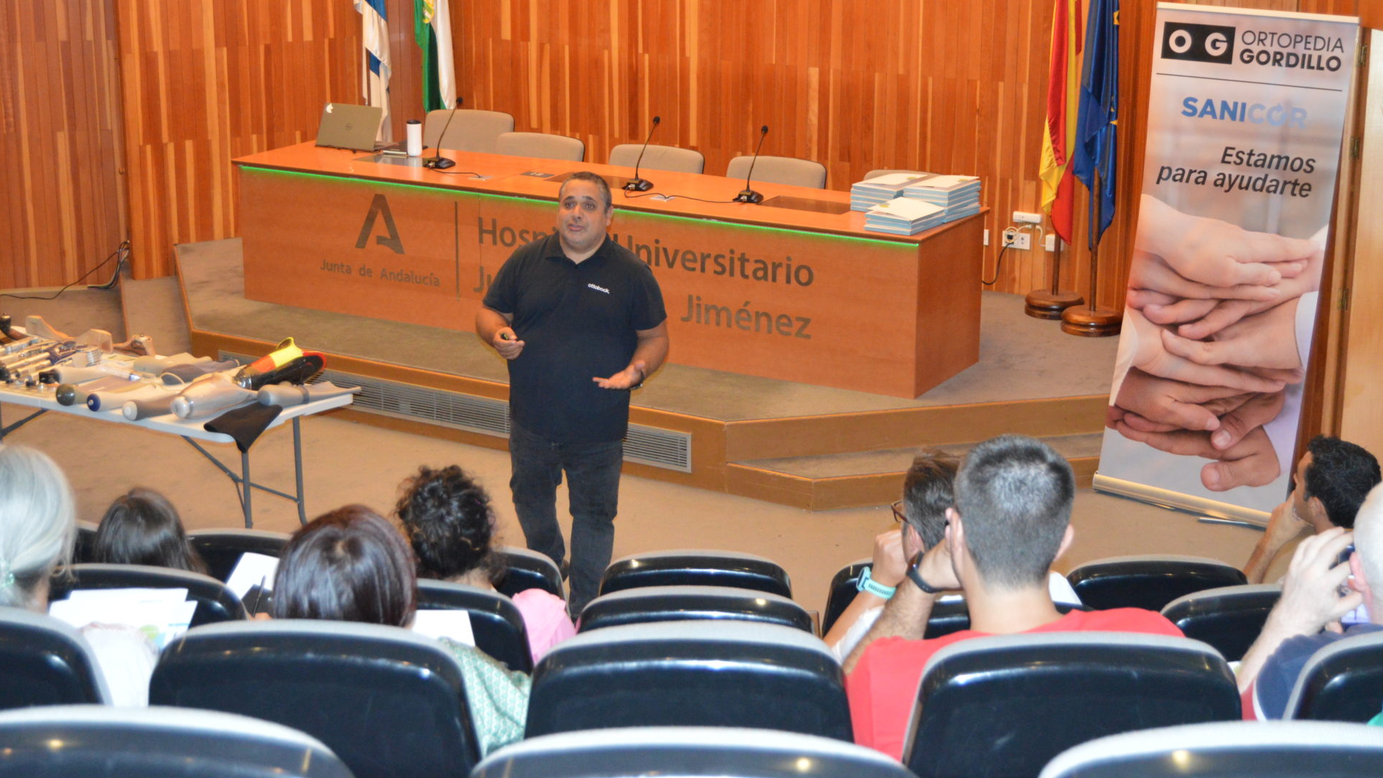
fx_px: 2200
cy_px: 318
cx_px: 693
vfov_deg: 20.0
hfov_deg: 34.9
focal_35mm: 60
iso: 2200
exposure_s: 1/60
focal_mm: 38
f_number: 4.8
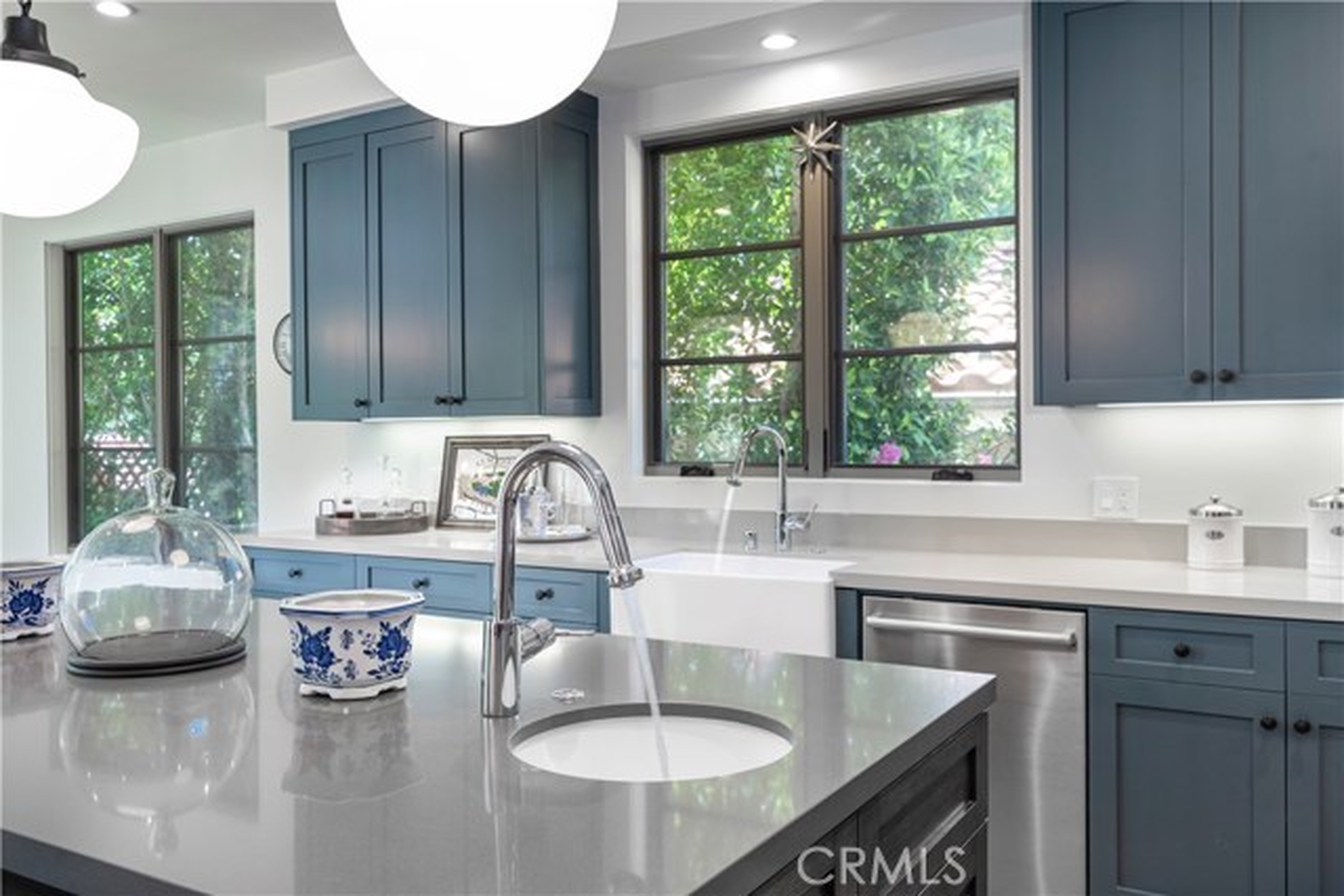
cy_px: 448
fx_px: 1120
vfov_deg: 43.6
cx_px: 672
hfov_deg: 61.9
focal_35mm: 30
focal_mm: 30
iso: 125
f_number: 8
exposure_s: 1/4
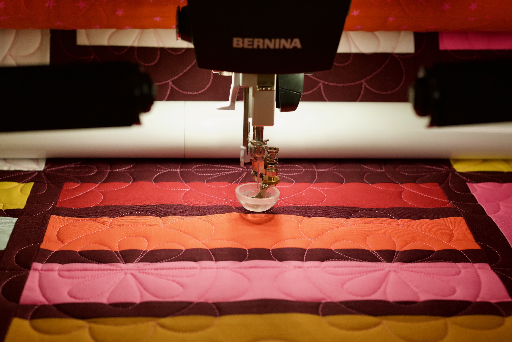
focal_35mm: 40
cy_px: 171
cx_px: 256
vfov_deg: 33.0
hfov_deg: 47.9
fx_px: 576
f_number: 2.8
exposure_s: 1/500
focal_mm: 27
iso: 800
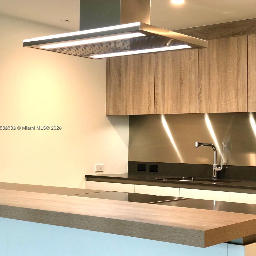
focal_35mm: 64
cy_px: 128
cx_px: 168
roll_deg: +1.3
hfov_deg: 26.7
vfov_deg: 26.9
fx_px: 535
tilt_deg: +2.2
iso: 80
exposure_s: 1/60
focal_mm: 6
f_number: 2.4
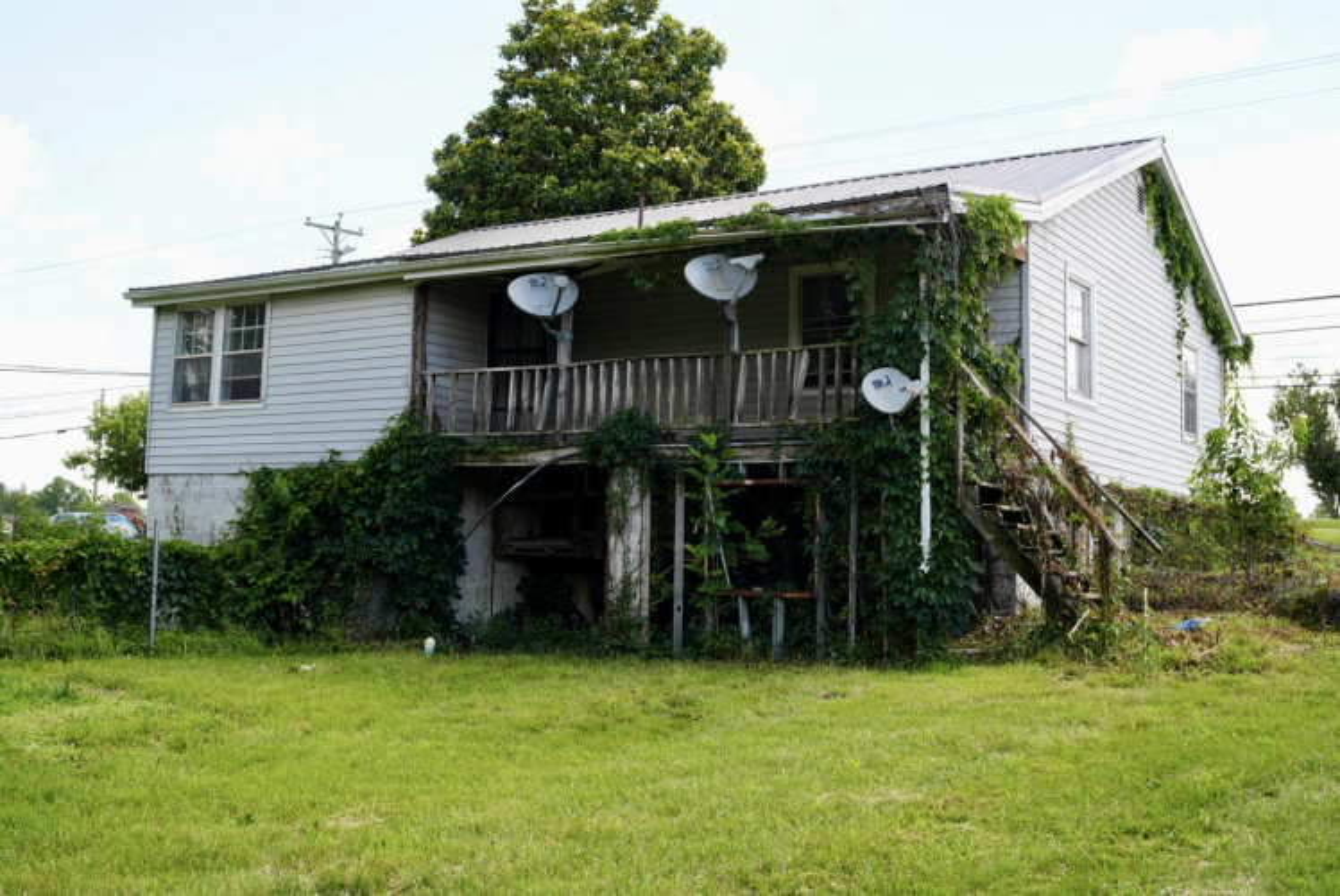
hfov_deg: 51.2
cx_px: 670
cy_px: 448
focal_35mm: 38
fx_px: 1397
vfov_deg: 35.6
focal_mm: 25
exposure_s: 1/100
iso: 100
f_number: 5.6
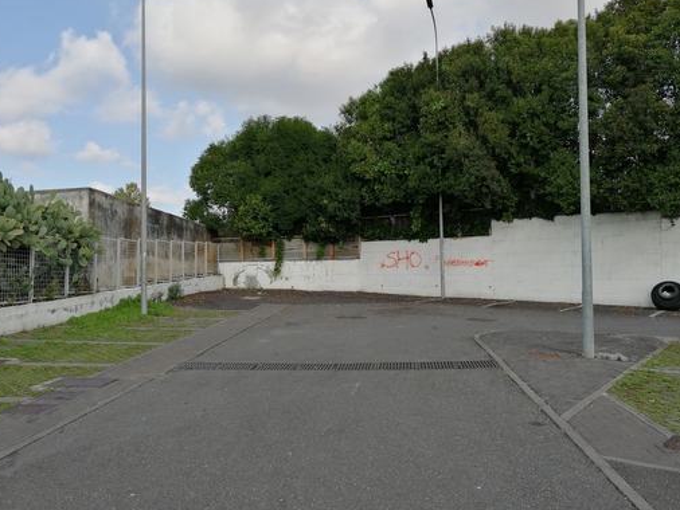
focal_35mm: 32
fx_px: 629
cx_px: 340
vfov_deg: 44.2
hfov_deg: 56.8
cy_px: 243
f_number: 1.8
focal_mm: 3.95
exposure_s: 1/796
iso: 50
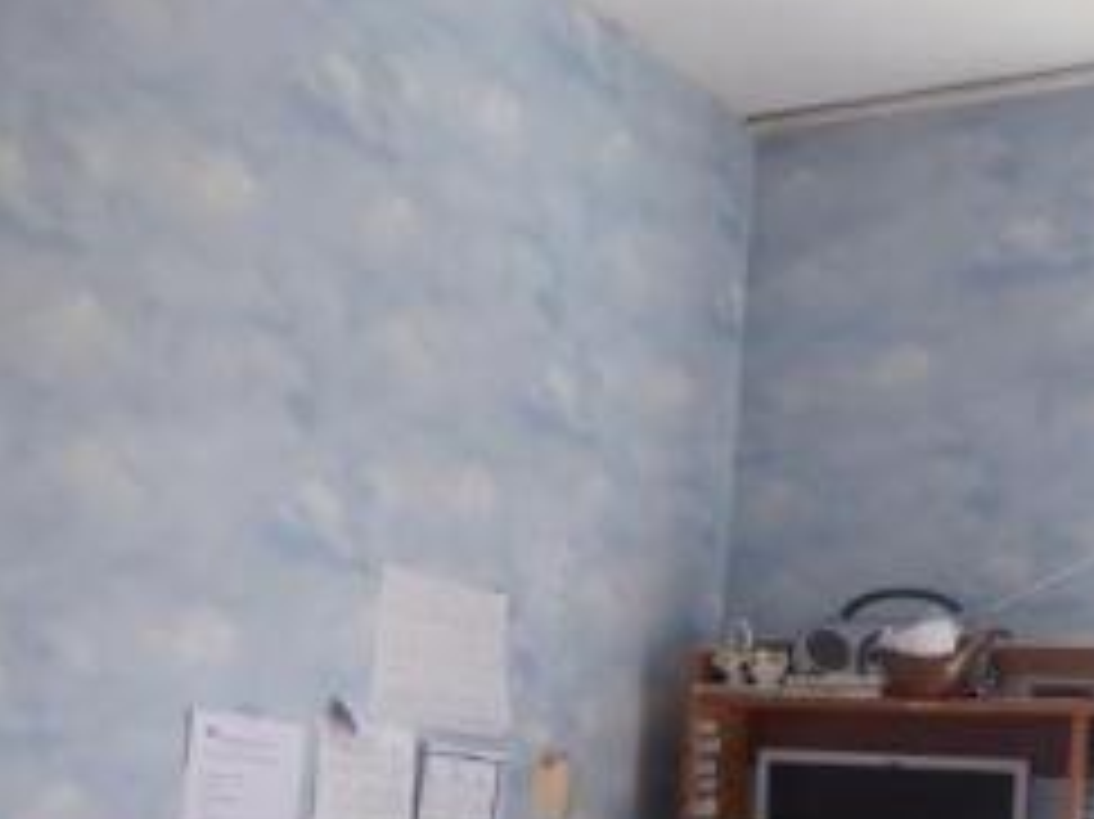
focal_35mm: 60
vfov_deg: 22.8
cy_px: 929
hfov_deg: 32.2
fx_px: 1895
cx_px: 511
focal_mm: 4.3
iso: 125
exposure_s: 1/60
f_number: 3.3
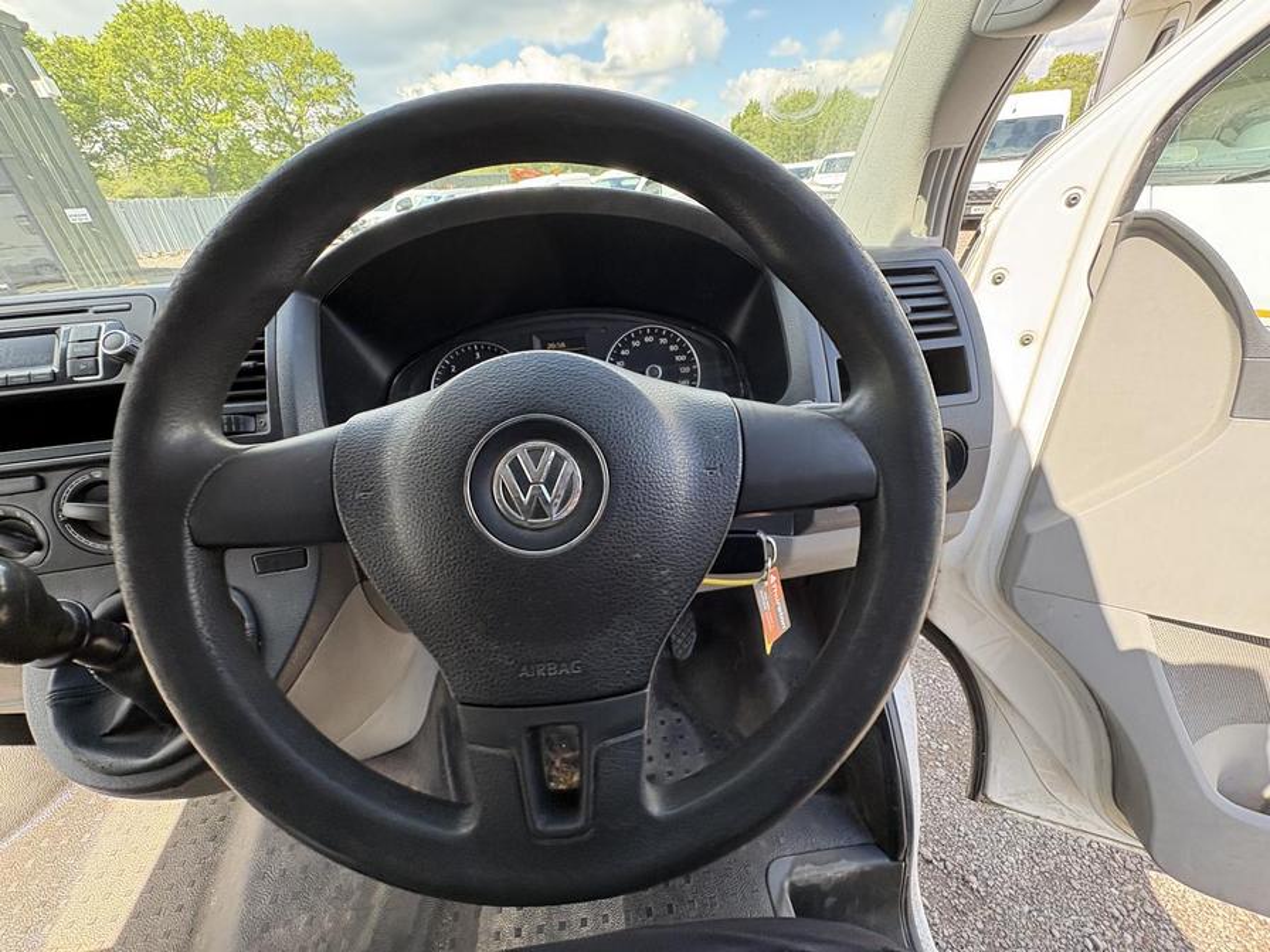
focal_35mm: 14
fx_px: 514
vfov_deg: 85.7
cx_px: 635
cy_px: 476
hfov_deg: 102.1
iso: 125
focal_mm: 2.22
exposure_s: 1/123
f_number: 2.2
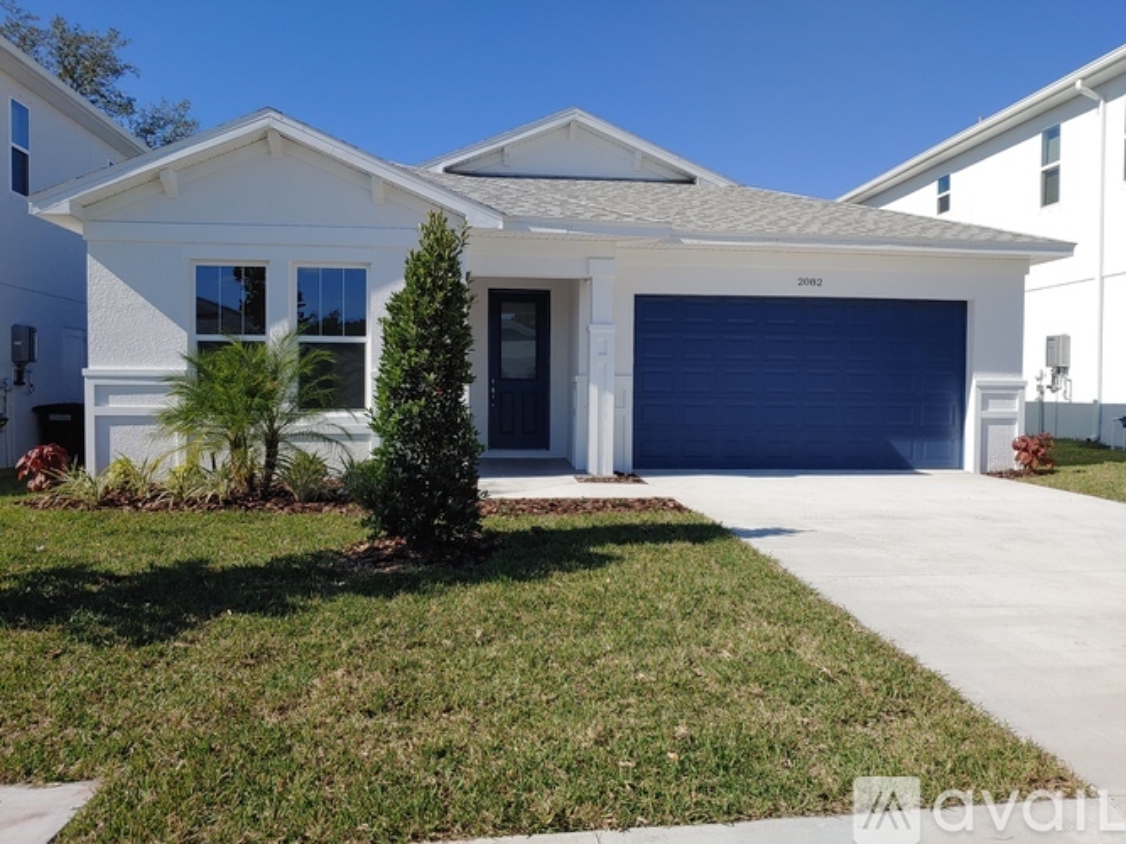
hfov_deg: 69.4
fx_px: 813
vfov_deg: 54.9
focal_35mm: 25
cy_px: 422
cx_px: 563
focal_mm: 4.23
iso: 50
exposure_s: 1/3704
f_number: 1.5
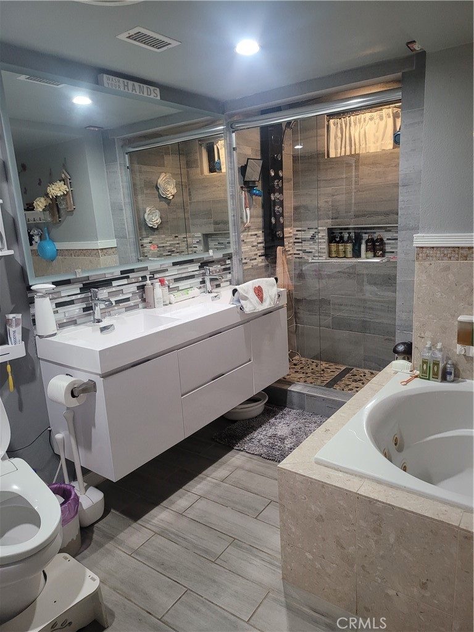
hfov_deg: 53.1
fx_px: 475
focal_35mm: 26
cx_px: 237
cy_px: 316
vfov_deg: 67.3
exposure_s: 1/60
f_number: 1.8
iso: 250
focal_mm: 5
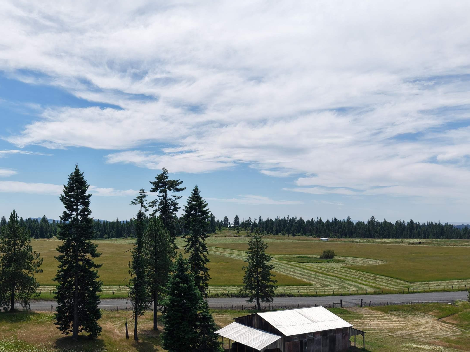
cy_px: 227
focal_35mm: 34
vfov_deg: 41.4
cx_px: 155
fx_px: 462
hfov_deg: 52.9
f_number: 1.8
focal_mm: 8.67
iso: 180
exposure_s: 1/6000
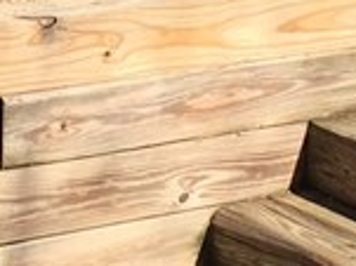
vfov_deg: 7.4
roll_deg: -0.9
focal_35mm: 197
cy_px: -172
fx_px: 2024
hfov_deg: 10.0
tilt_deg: -7.2
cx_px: 127
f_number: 2.2
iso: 25
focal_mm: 4.15
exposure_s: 1/785
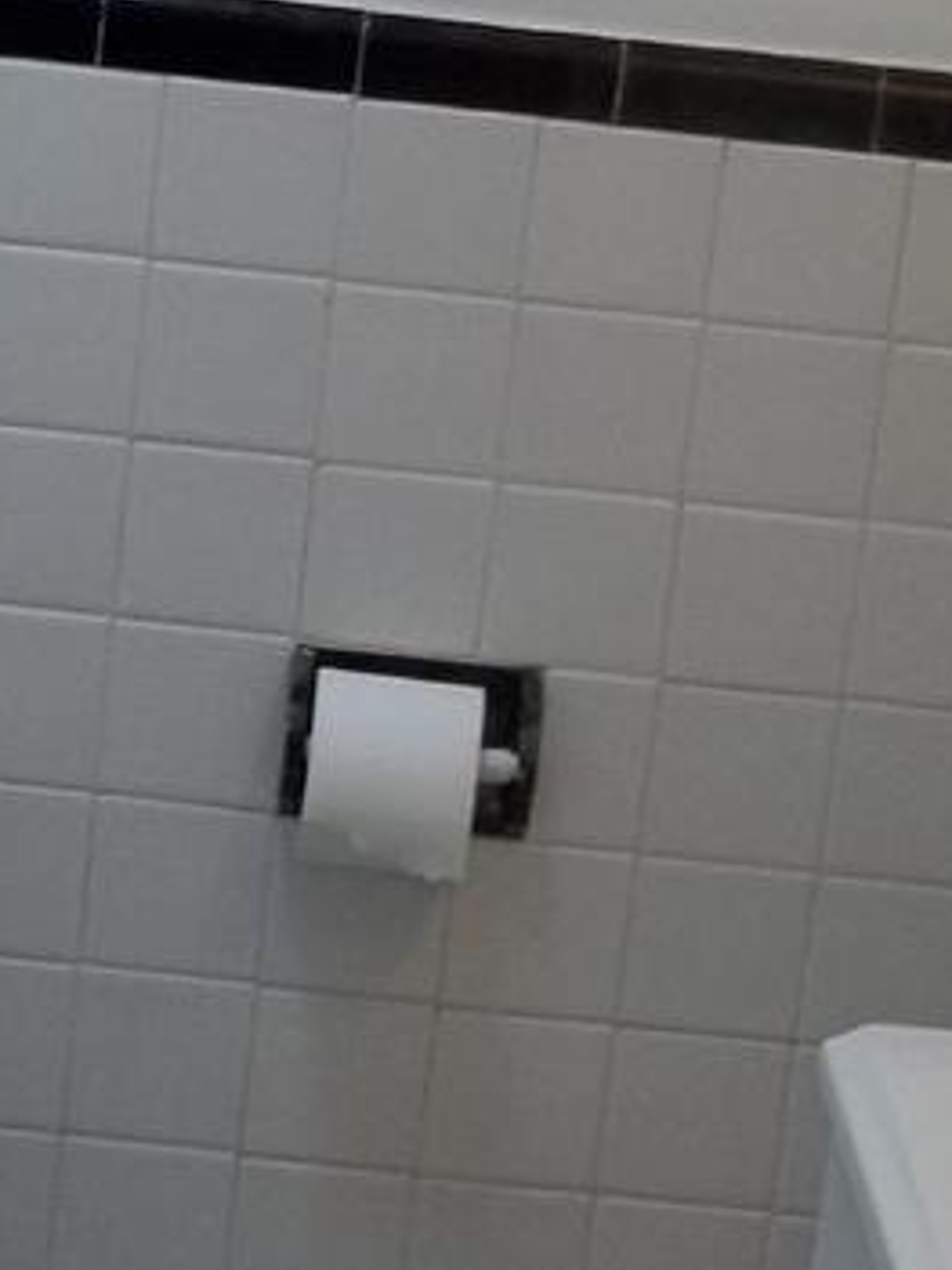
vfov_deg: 14.1
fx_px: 5137
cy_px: 601
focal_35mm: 140
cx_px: 192
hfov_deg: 10.6
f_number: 2.9
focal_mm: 5.7
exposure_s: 1/40
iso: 64
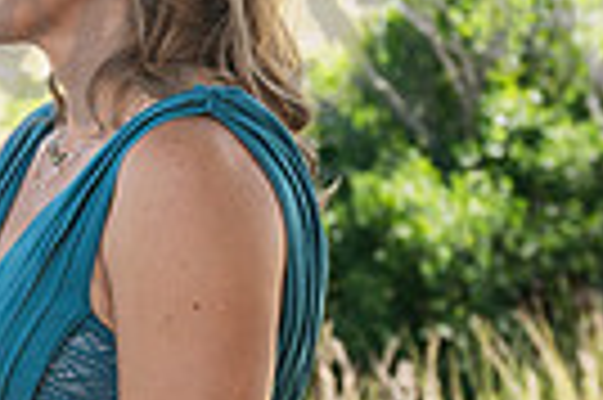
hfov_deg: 7.8
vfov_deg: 5.3
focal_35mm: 259
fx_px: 4333
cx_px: -230
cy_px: -4
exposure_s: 1/800
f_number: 6
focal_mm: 60
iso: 1250
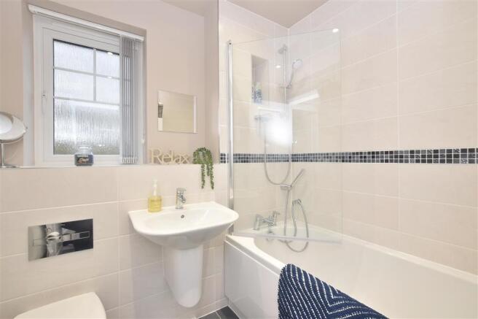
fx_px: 199
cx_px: 239
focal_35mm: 15
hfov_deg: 100.4
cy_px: 160
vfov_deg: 77.3
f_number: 8
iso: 500
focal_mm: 10
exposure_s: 1/25
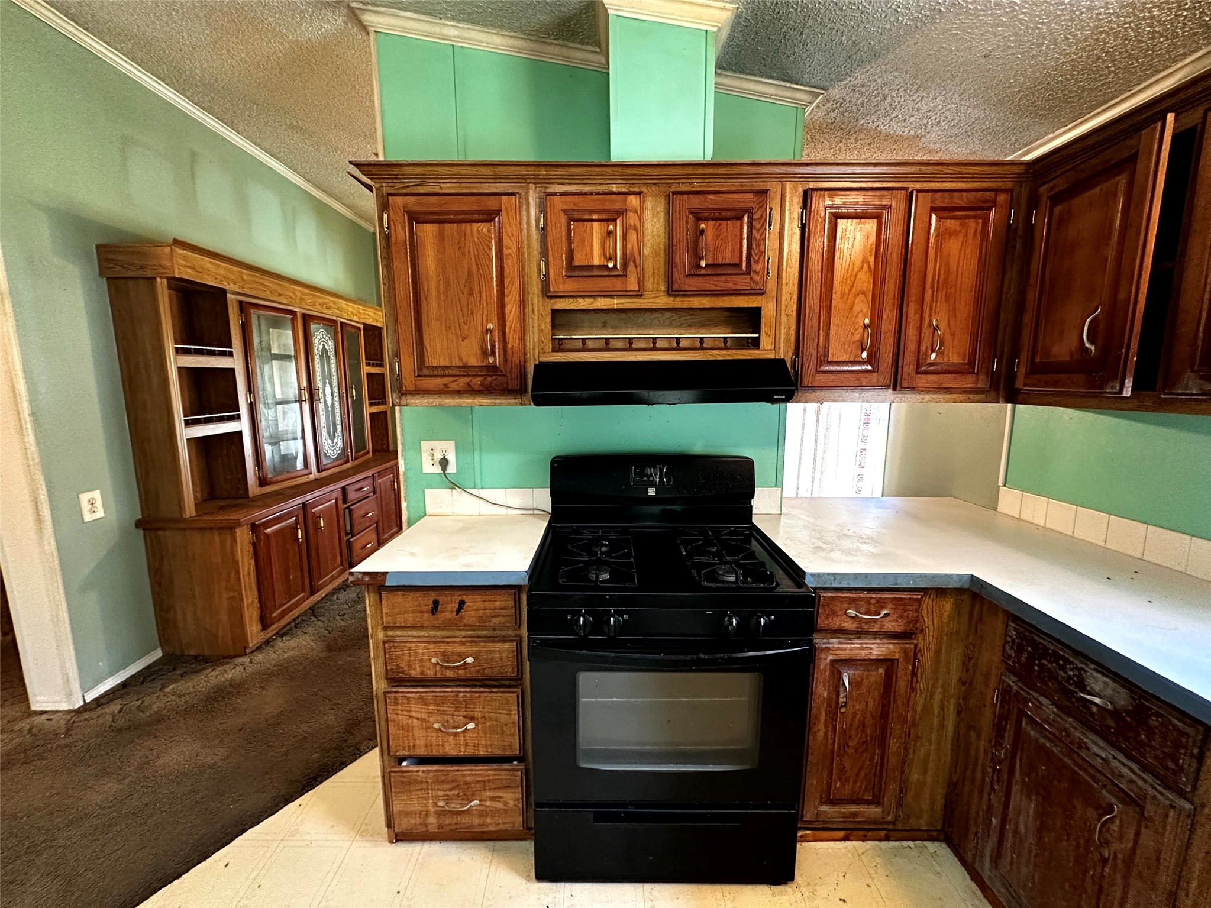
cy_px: 454
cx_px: 606
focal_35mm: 14
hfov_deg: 102.1
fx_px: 490
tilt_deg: -6.9
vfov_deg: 85.7
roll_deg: +0.1
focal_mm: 2.22
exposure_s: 1/60
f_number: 2.2
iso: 640
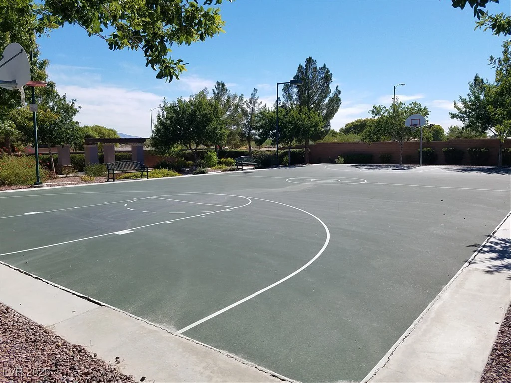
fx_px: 384
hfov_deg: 67.3
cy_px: 192
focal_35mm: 26
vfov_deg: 53.1
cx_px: 256
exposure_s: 1/3472
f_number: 1.7
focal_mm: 4.2
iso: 50
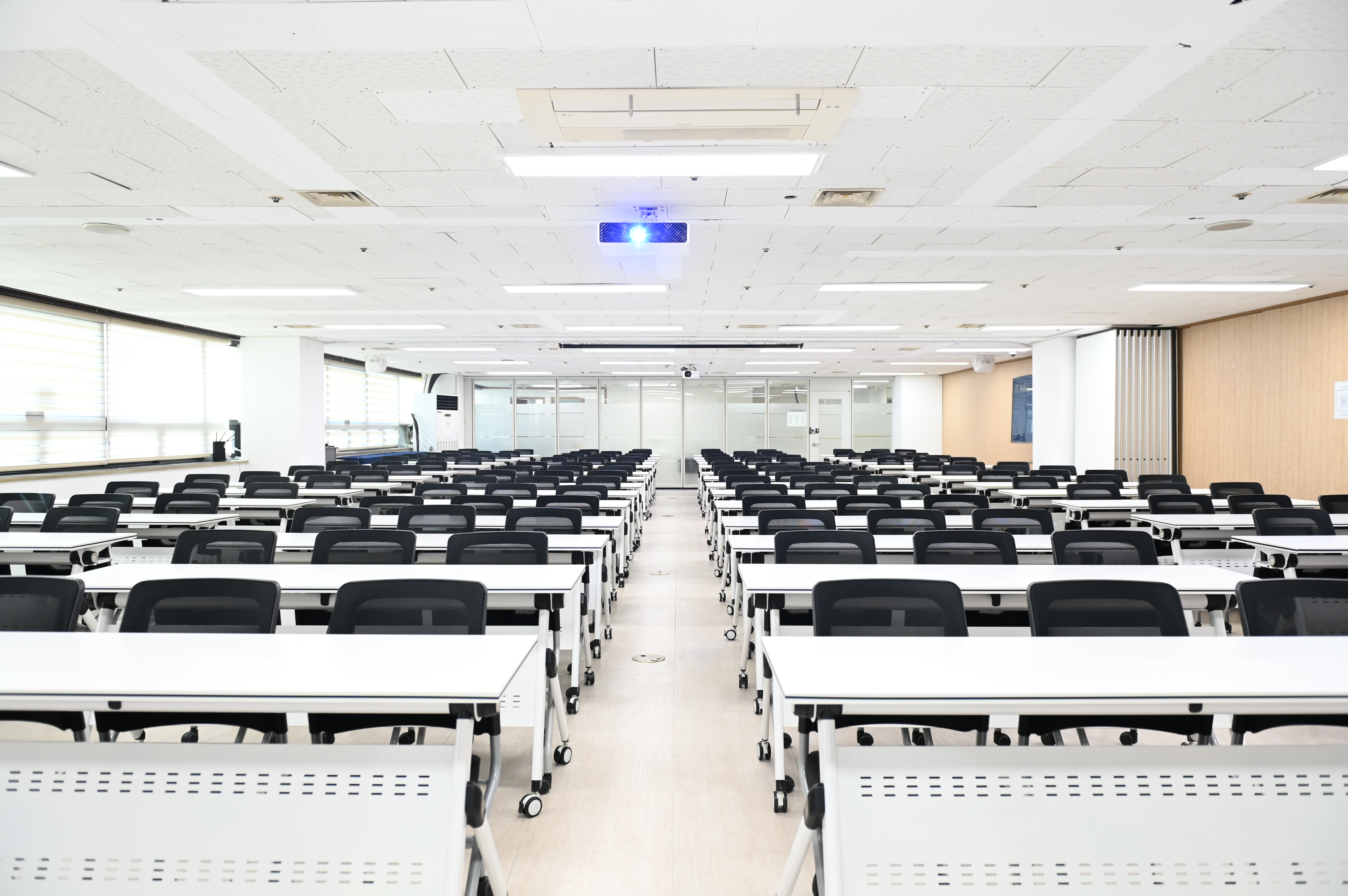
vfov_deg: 53.1
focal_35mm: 24
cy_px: 448
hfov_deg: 73.8
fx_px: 898
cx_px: 674
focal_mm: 24
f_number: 4
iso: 1250
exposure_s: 1/200
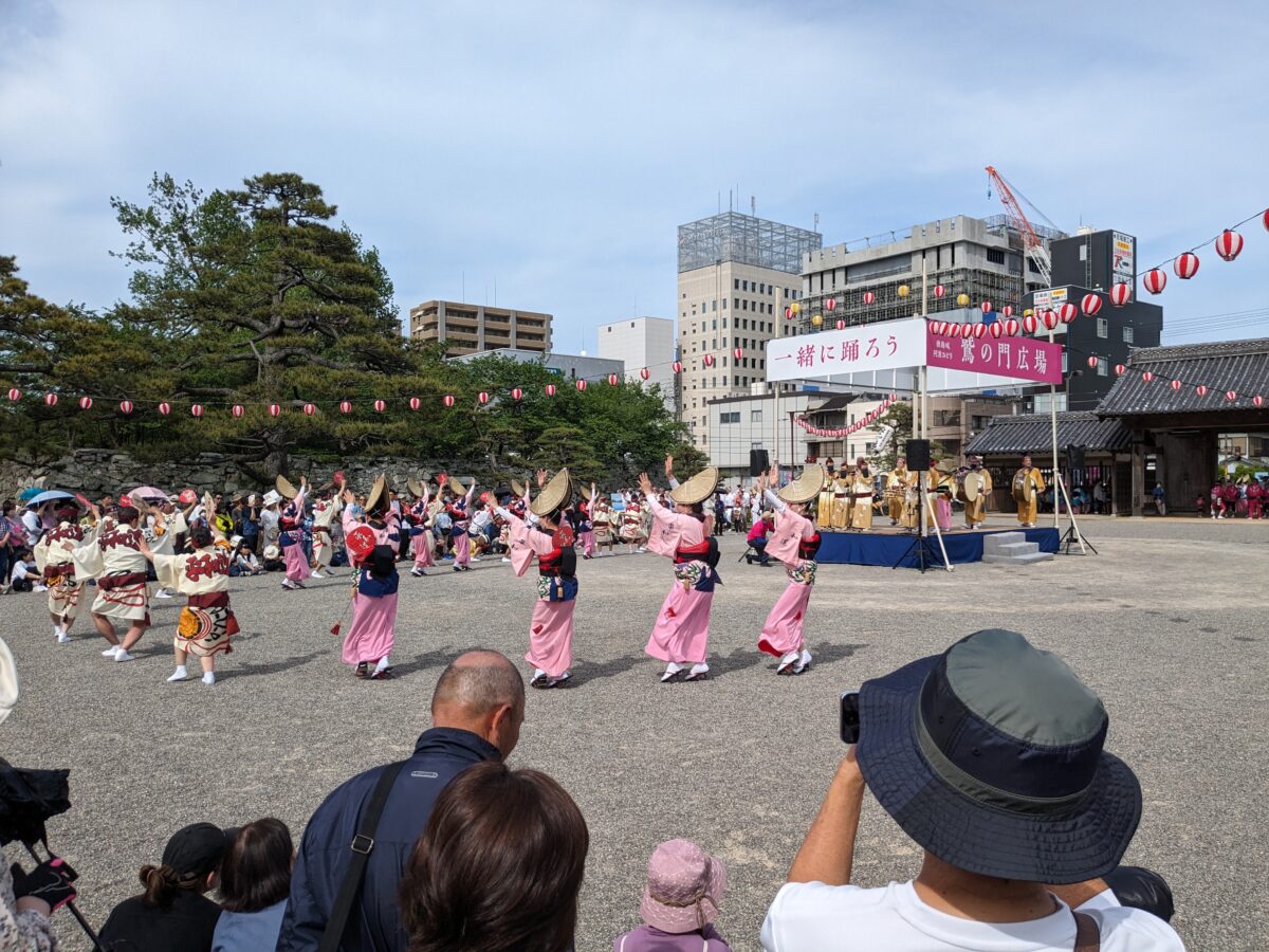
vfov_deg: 51.4
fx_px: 990
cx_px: 634
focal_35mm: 27
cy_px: 476
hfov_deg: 65.3
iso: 59
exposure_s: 1/3891
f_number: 1.73
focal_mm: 4.38
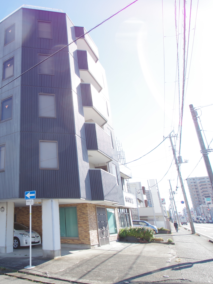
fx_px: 197
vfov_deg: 71.6
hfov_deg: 52.8
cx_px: 40
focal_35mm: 24
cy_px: 137
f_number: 8
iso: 200
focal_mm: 11.25
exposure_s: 1/200
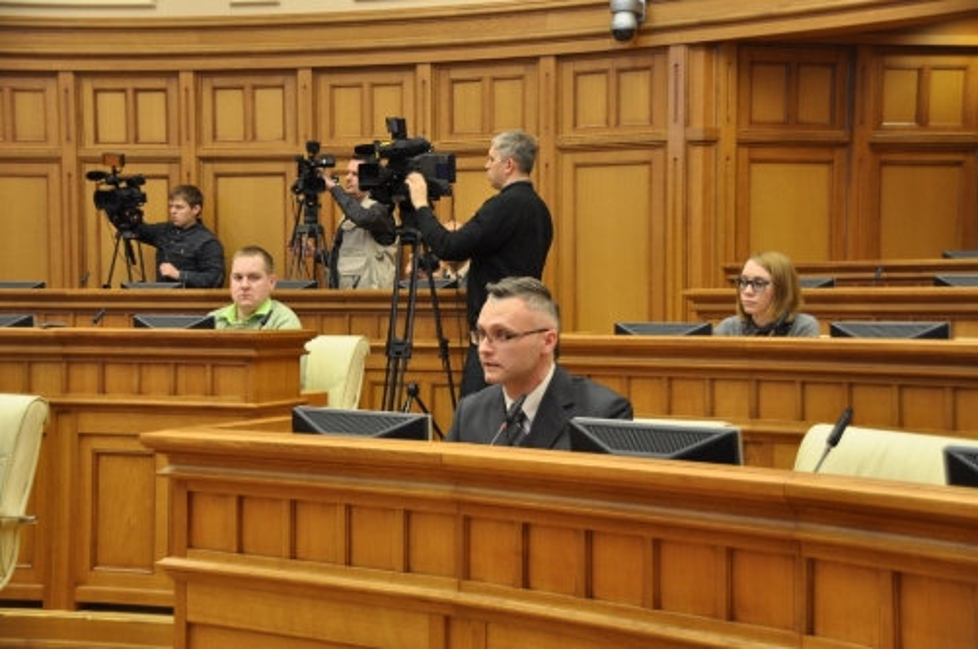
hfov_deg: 35.1
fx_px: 1546
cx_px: 489
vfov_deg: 23.7
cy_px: 324
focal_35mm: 57
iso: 400
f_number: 4.2
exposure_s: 1/50
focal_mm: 38
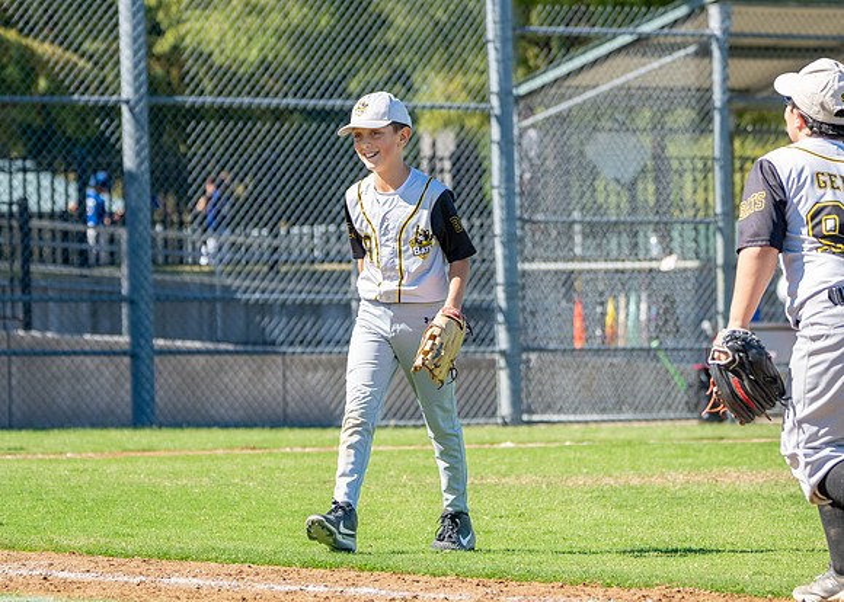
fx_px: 6318
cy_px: 311
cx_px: 443
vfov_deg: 5.5
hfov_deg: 7.6
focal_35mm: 264
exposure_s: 1/2500
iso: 800
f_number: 5.6
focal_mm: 169
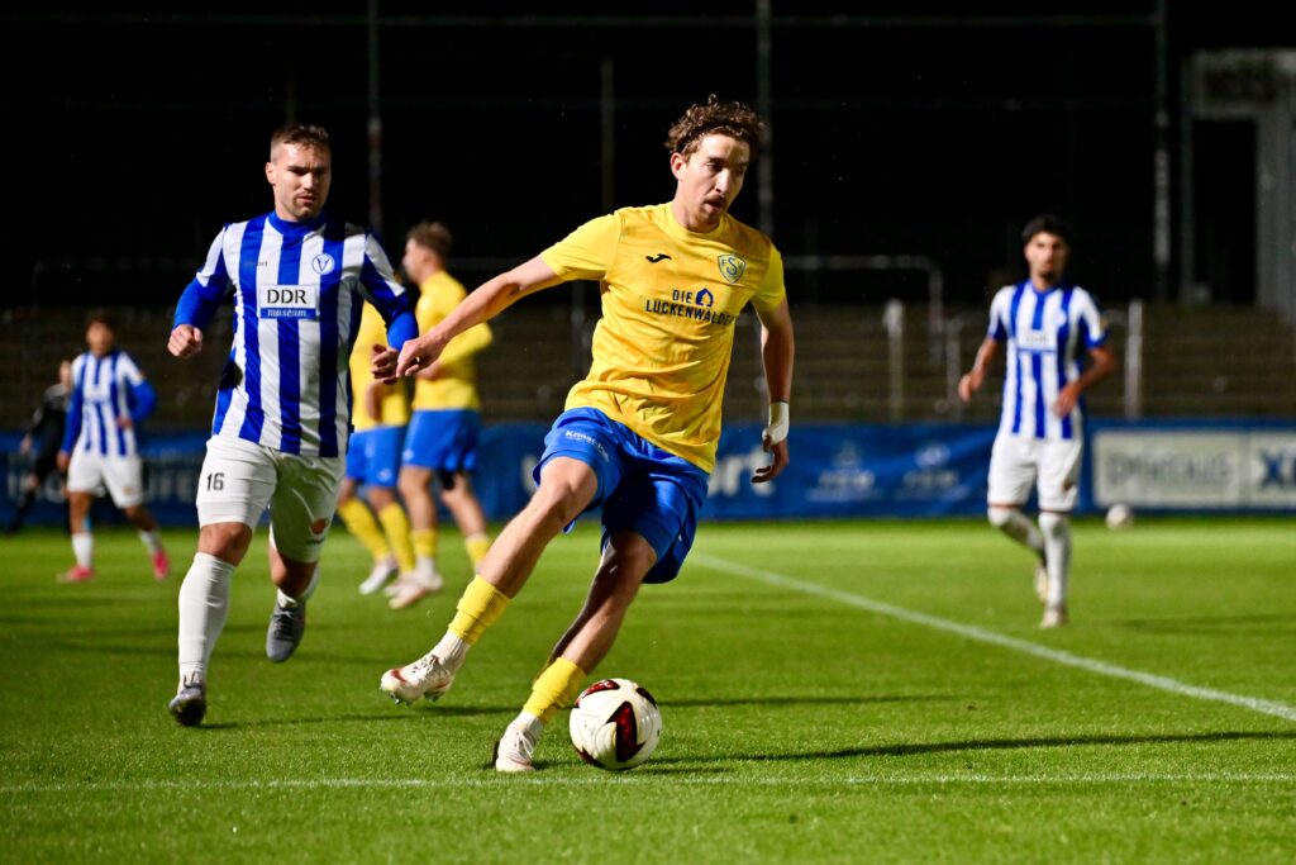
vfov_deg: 9.5
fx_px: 5220
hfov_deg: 14.2
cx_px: 648
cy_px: 432
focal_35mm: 145
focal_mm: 145
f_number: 2.8
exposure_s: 1/1600
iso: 3200
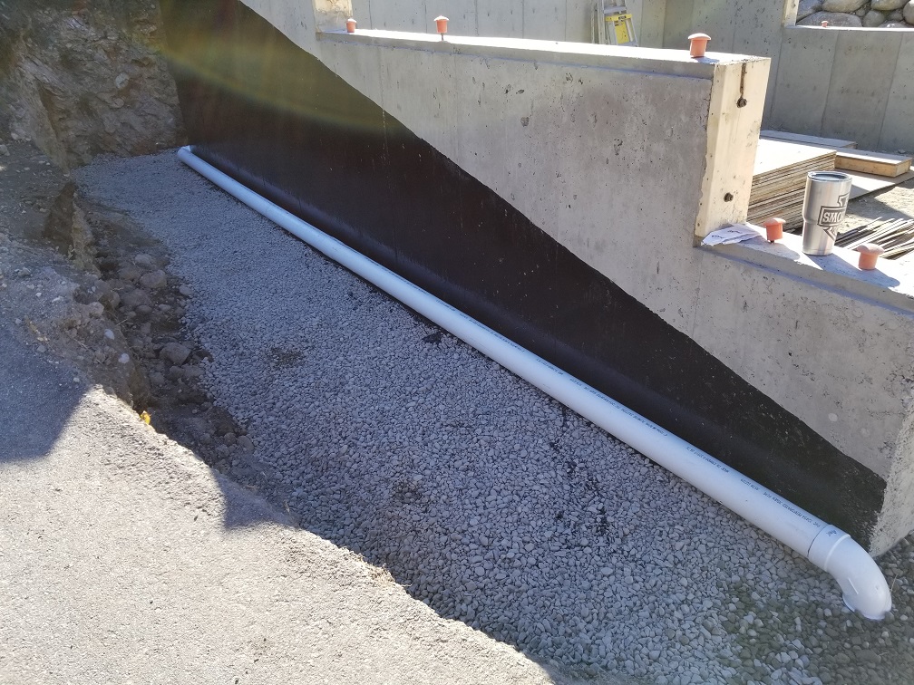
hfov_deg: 67.3
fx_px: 687
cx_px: 457
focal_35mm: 26
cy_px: 342
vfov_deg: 53.1
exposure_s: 1/608
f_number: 1.7
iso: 50
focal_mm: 4.25
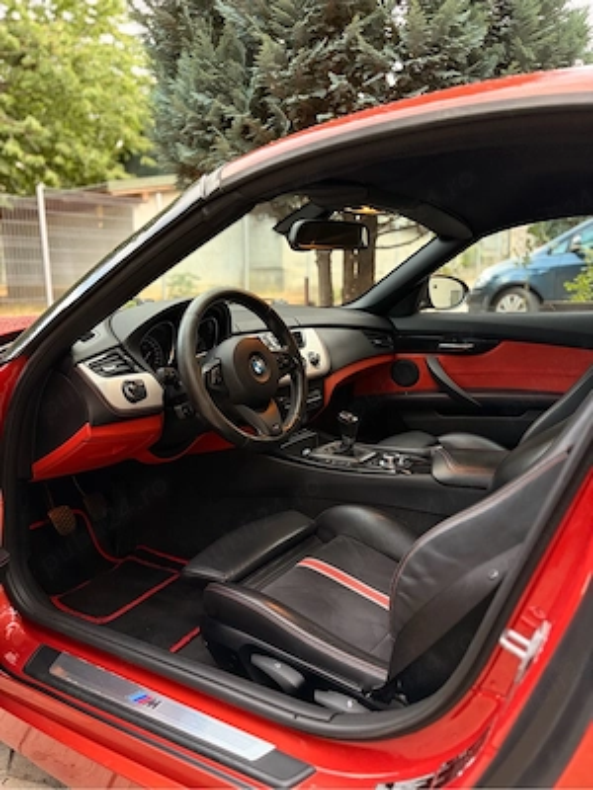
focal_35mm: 26
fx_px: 594
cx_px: 296
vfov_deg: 67.3
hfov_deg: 53.1
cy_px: 395
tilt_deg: -9.5
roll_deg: +0.5
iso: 250
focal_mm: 5.96
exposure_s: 1/60
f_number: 1.6
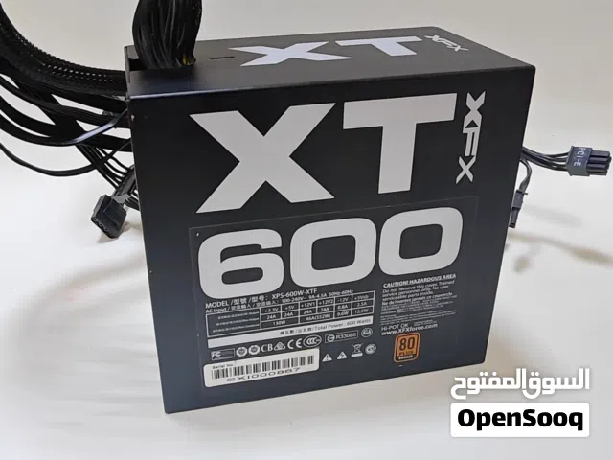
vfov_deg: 40.7
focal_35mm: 35
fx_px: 620
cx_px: 306
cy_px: 230
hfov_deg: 52.6
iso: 800
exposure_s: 1/33.3
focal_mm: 1.83
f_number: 2.05
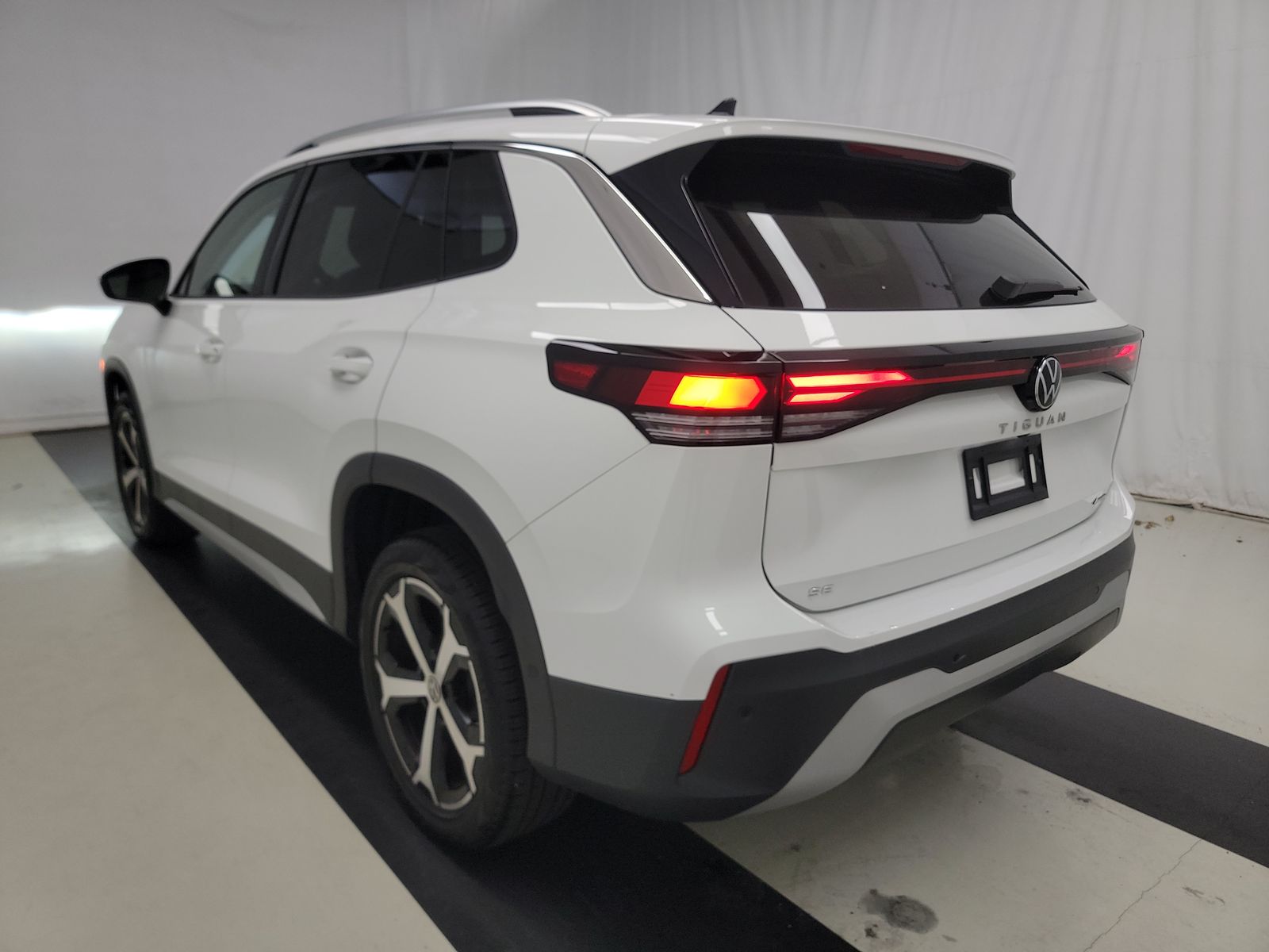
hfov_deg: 71.6
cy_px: 476
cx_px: 634
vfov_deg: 56.8
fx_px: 880
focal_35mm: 24
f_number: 1.8
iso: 137
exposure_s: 1/59
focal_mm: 6.7
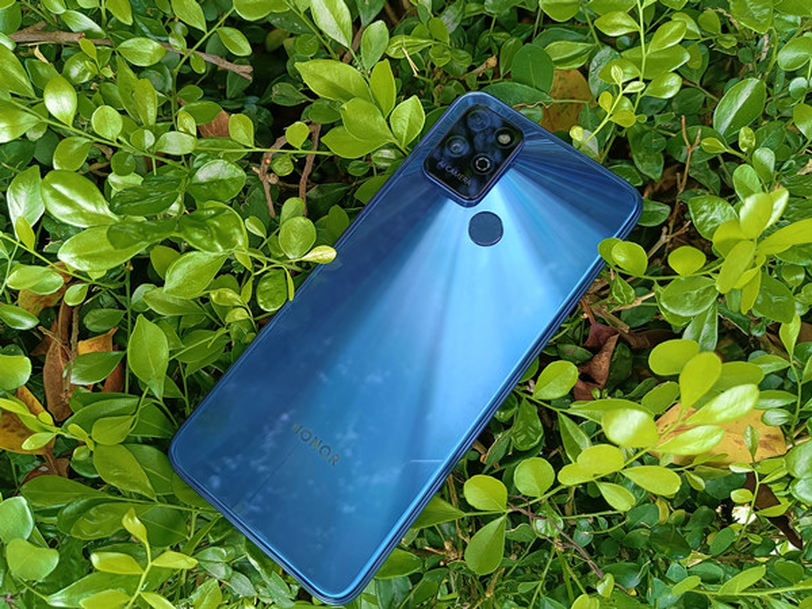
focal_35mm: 27
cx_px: 406
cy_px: 304
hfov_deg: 65.3
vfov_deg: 51.4
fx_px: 633
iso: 108
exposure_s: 1/100
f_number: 1.9
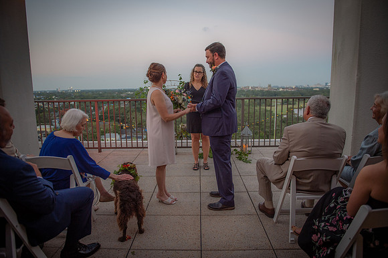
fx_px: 259
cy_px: 129
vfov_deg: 53.1
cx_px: 194
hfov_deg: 73.8
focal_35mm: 24
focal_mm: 24
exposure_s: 1/160
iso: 800
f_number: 2.8
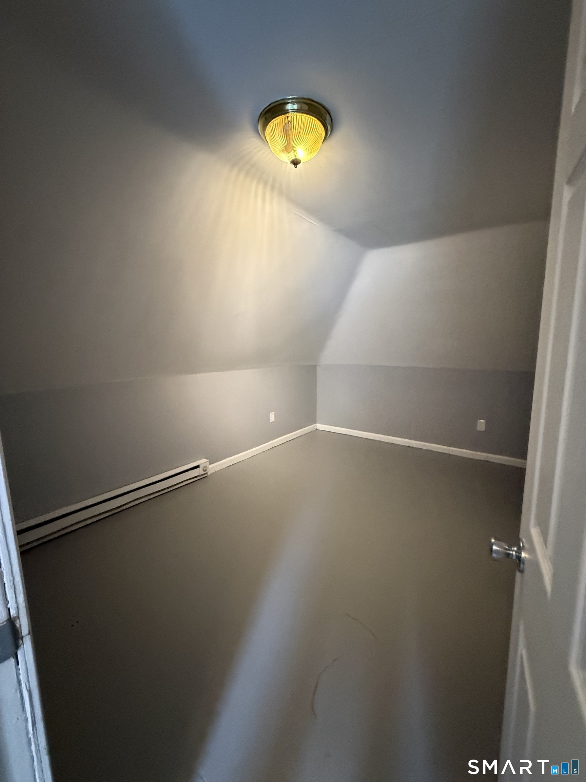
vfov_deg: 102.1
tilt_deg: -7.0
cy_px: 391
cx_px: 293
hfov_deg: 85.7
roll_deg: +0.4
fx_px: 316
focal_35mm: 14
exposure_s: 1/60
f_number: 2.2
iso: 800
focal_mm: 2.22
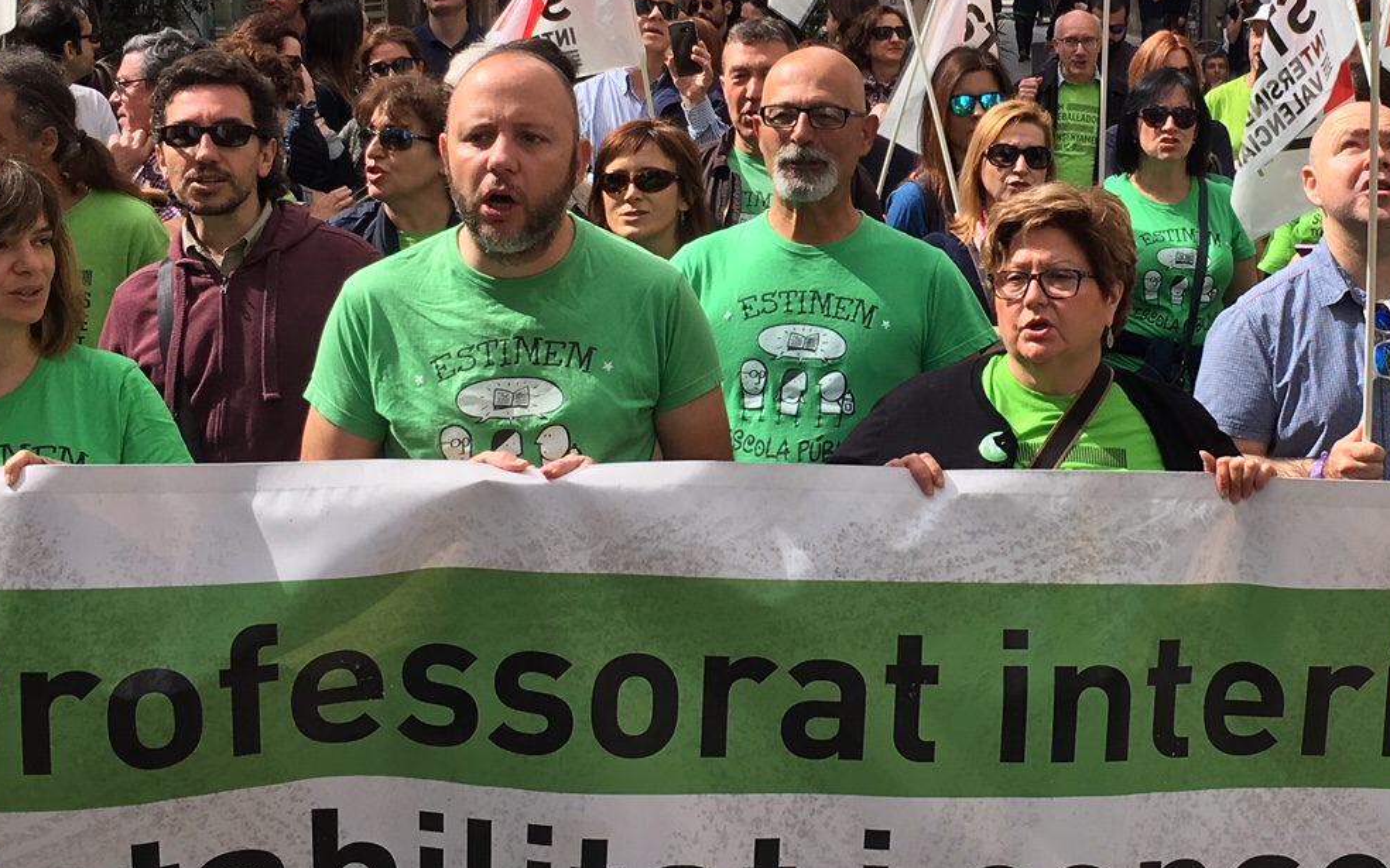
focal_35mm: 63
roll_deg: -1.2
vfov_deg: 20.6
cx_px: 999
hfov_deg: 32.0
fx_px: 2387
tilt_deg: -5.5
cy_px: 303
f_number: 2.2
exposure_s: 1/496
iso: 25
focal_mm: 4.15
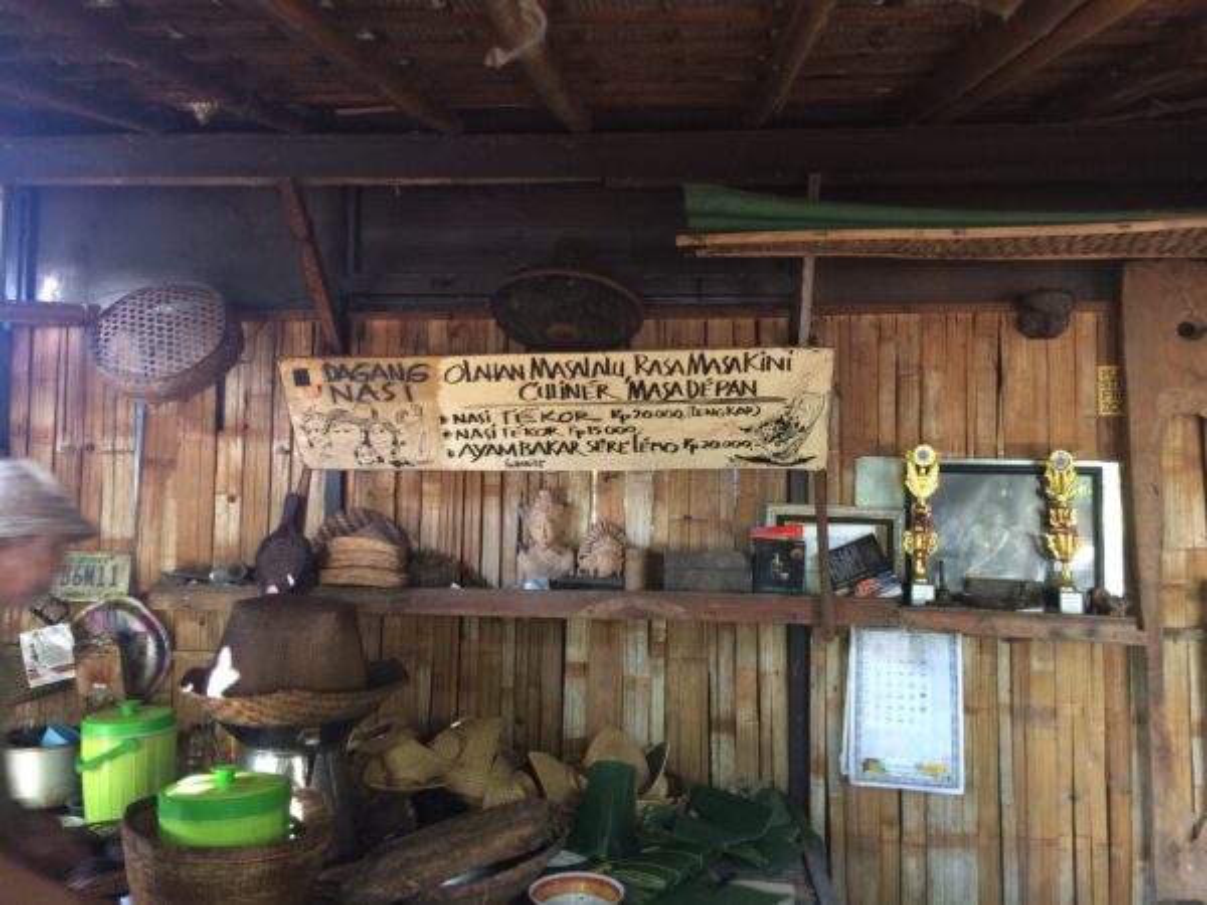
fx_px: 1011
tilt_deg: -0.1
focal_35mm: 29
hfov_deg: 61.7
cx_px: 604
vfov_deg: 48.2
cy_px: 452
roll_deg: -1.6
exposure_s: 1/33
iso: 200
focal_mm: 4.15
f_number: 2.2
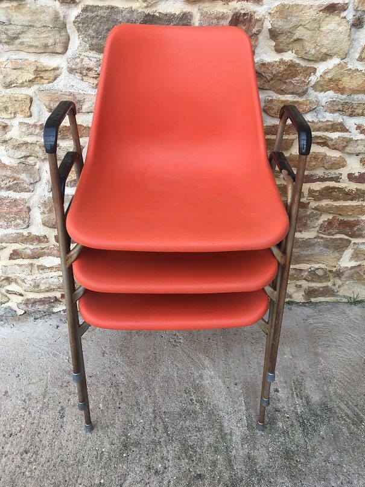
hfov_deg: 48.2
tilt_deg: -36.0
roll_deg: -0.1
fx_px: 408
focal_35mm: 29
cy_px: 244
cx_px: 182
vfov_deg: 61.7
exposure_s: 1/277
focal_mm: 4.15
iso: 25
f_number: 2.2
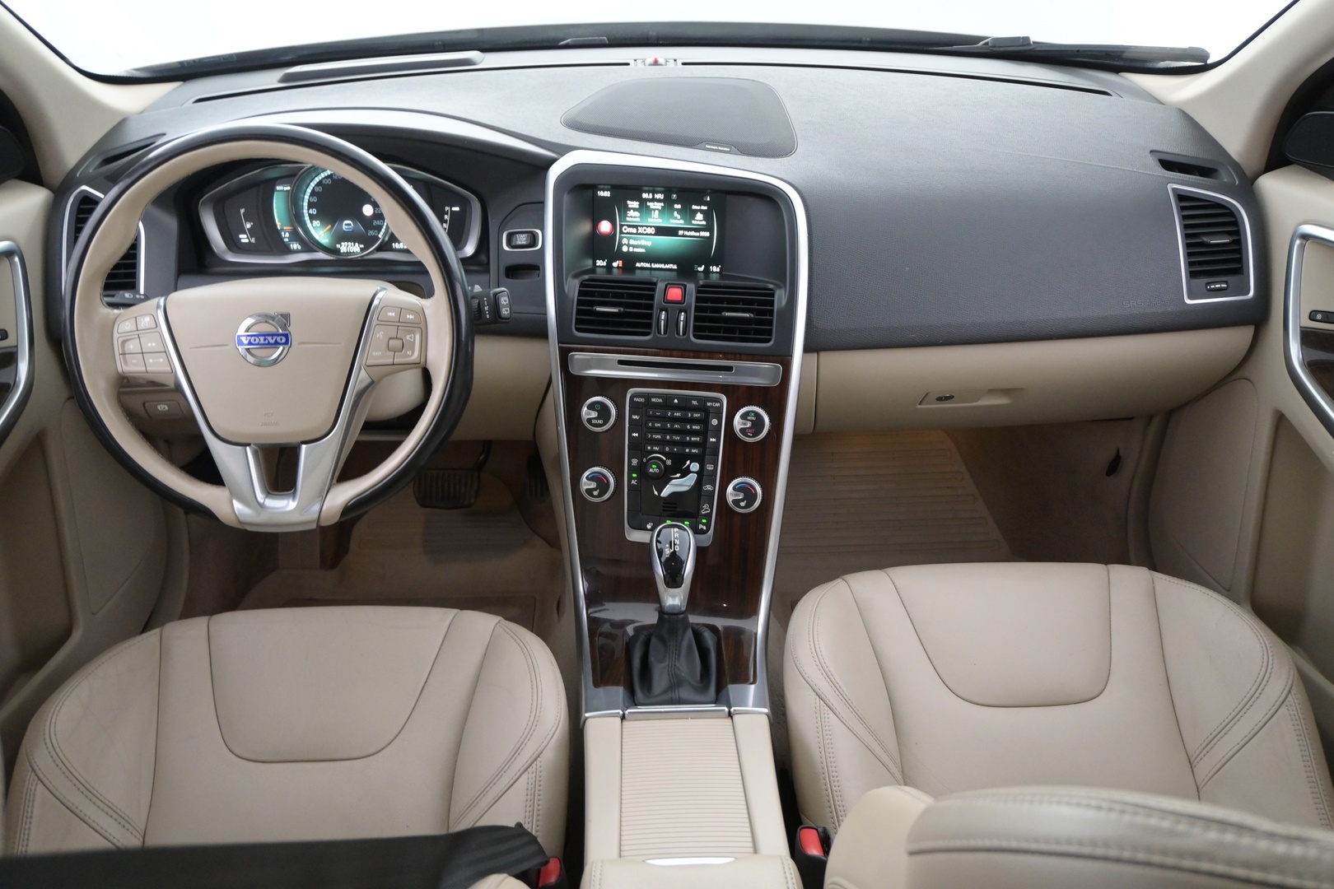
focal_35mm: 30
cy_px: 444
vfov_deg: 43.6
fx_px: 1112
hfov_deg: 61.9
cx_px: 667
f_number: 3.8
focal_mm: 20
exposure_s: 1/40
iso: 2500
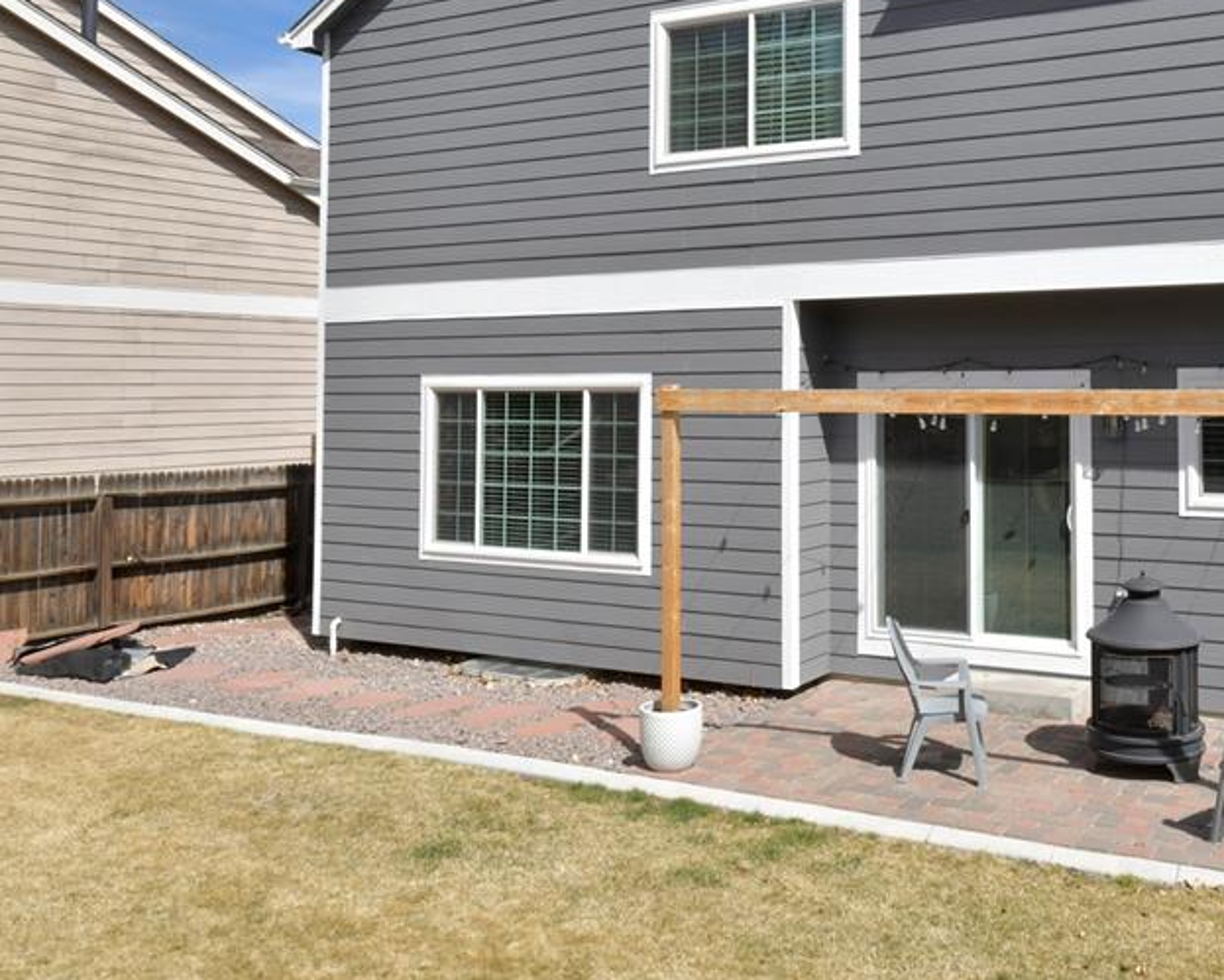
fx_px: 1341
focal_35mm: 37
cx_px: 896
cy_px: 334
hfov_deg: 47.5
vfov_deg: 39.7
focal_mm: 24
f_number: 20
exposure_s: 1/250
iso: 500
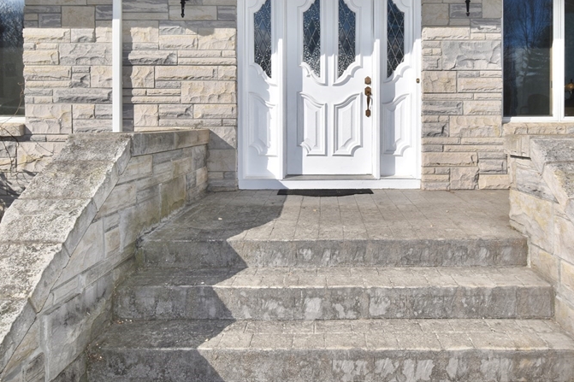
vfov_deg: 43.3
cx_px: 323
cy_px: 129
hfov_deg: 62.1
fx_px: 474
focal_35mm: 30
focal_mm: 13
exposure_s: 1/200
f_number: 13
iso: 100
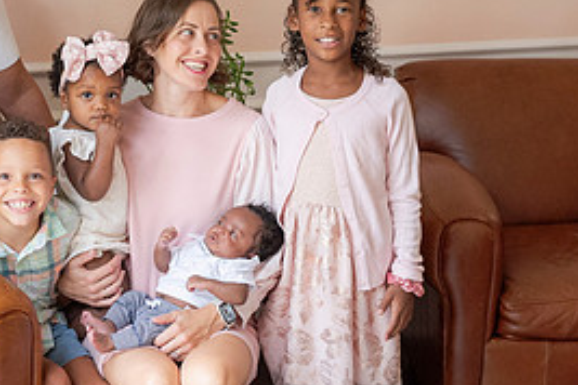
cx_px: 93
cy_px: 142
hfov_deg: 26.0
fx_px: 1220
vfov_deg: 17.9
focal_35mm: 76
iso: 1600
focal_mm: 35
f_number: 3.2
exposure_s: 1/200
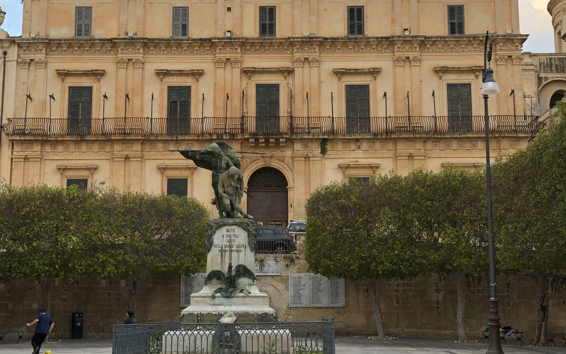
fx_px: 864
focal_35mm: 56
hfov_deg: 36.3
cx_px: 282
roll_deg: +1.2
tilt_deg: +10.5
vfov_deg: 23.1
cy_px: 159
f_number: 2.4
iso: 16
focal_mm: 6
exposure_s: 1/120
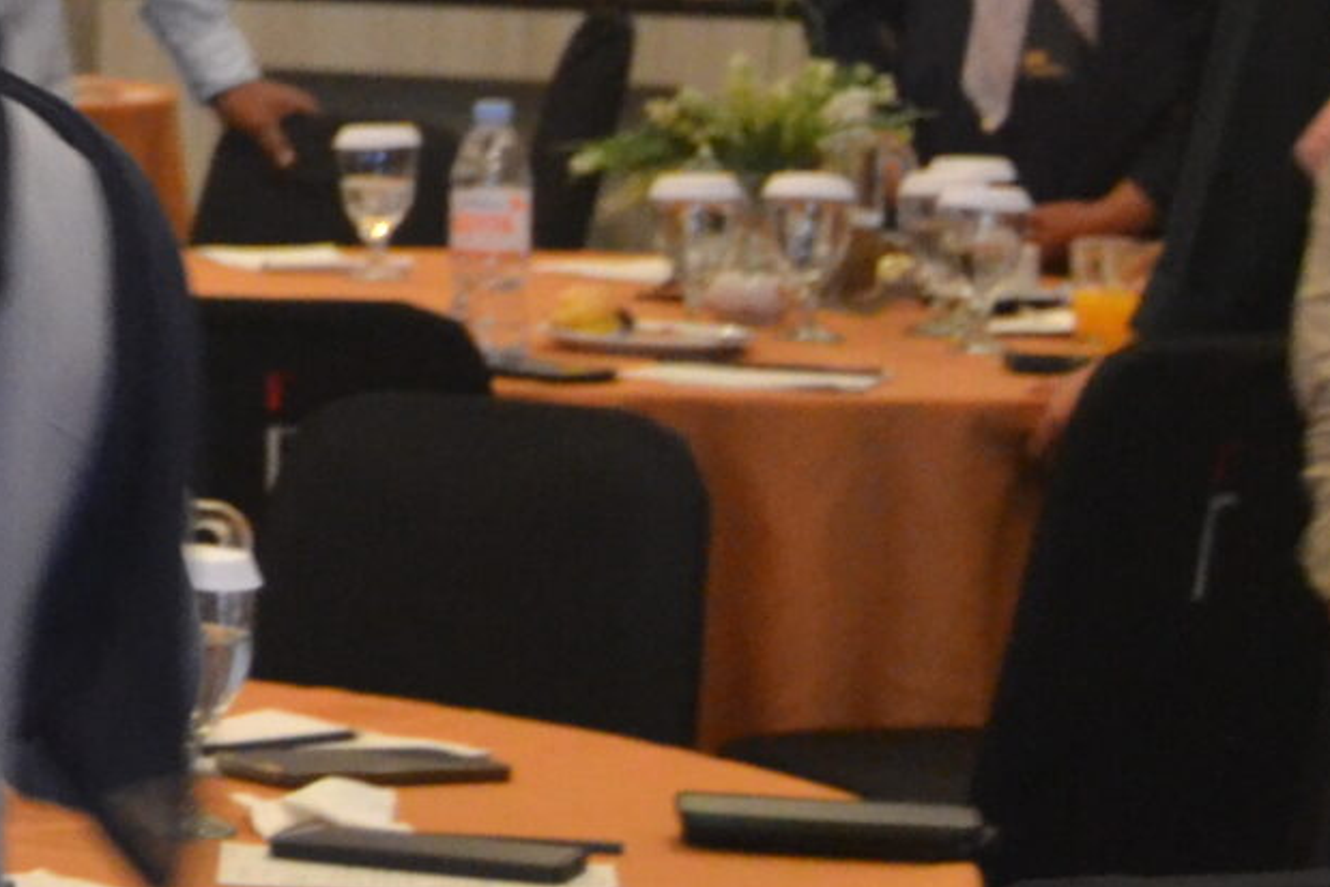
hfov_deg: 9.1
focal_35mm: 217
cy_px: -489
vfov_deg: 6.2
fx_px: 8021
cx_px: -1010
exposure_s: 1/60
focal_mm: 35
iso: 2200
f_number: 4.5
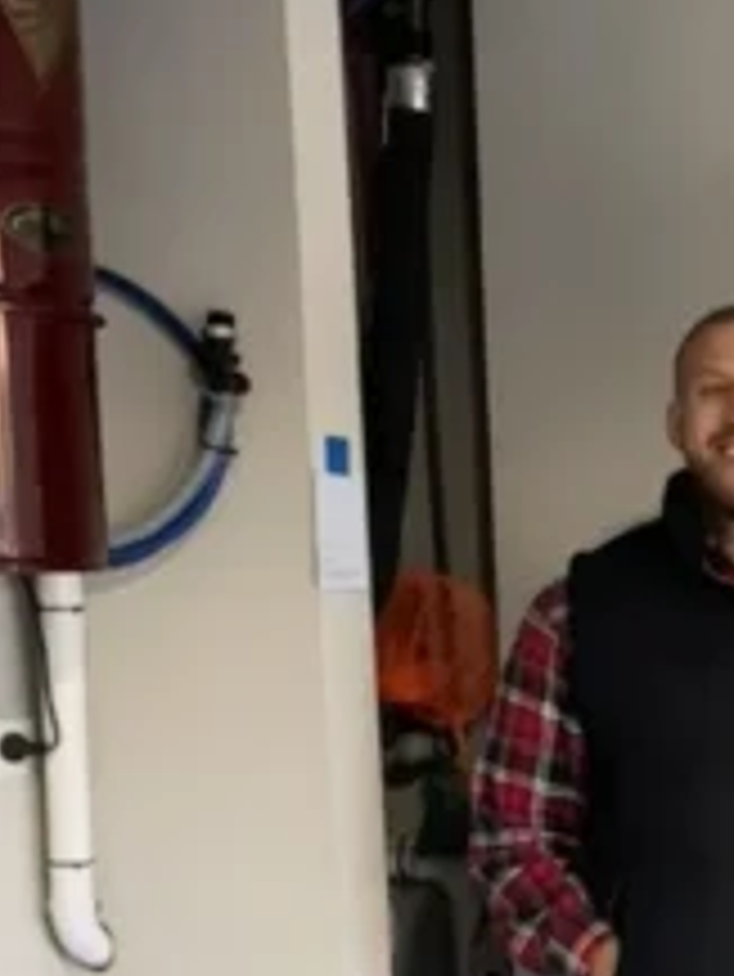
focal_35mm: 66
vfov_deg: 28.2
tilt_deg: -8.5
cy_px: 882
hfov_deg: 19.3
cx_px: 1117
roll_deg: +0.0
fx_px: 1864
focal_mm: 2.22
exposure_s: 1/99
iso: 125
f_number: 2.2
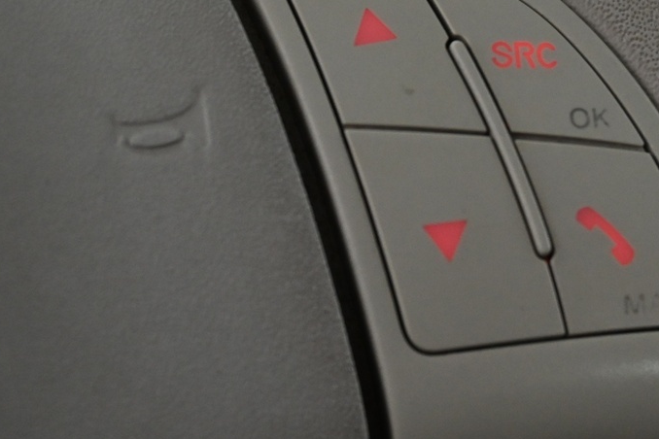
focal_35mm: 86
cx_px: 411
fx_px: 1574
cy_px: 214
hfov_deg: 23.6
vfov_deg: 15.9
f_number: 4.2
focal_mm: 24
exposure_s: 1/40
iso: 1250
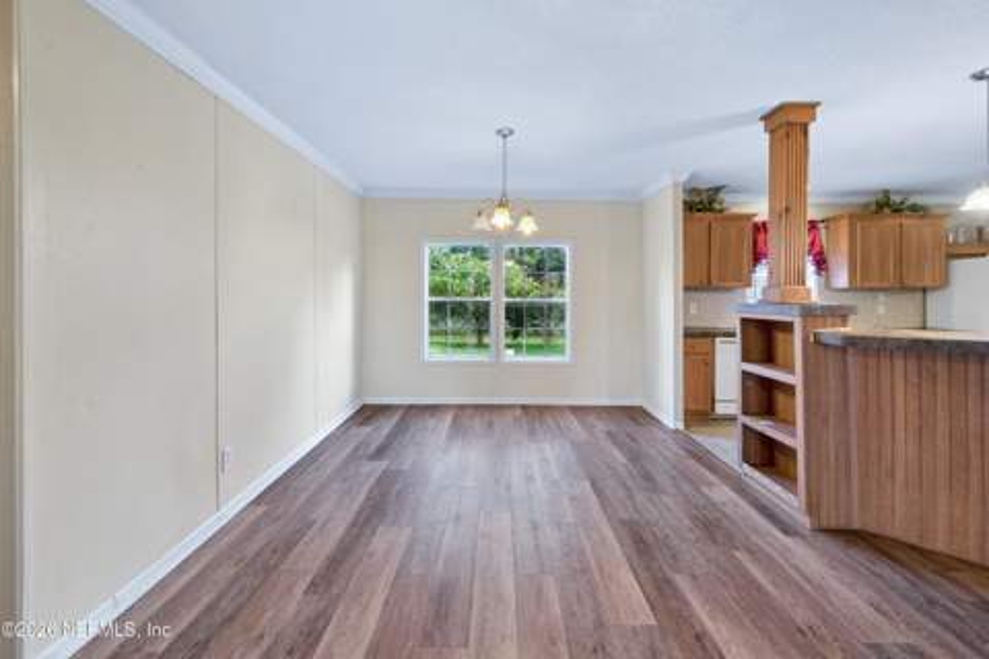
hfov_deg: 104.3
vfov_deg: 81.2
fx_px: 385
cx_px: 494
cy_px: 330
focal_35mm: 14
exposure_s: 1/13
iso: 400
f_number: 8
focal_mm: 14
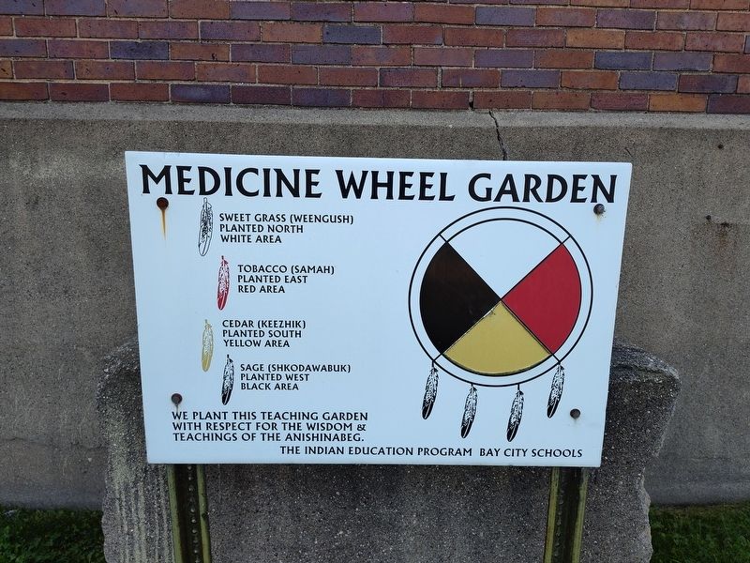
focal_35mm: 23
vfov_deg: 58.9
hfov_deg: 73.9
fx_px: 498
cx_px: 375
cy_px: 282
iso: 100
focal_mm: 5.56
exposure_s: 1/455
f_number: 1.8
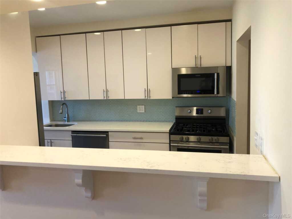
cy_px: 110
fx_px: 236
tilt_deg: -5.5
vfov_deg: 49.7
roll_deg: +1.5
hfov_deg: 63.4
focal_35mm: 28
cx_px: 146
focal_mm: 4
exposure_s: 1/30
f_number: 1.8
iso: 32
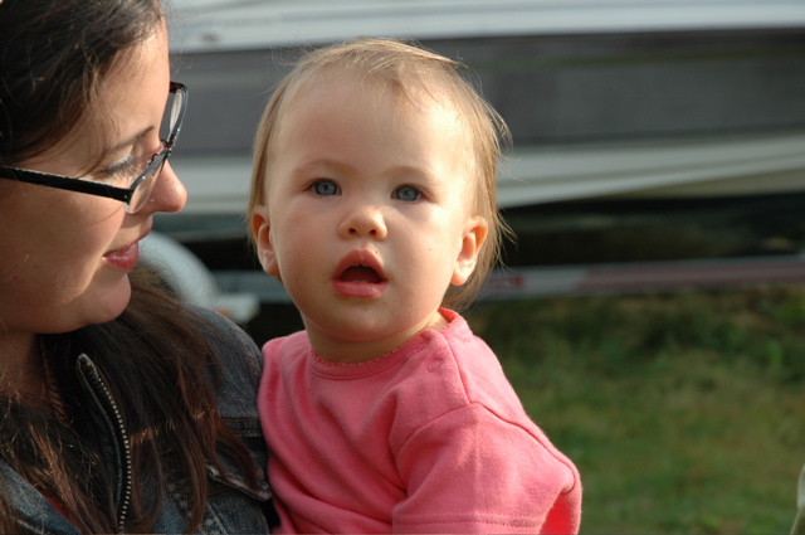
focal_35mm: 93
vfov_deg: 14.7
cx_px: 402
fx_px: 2077
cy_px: 268
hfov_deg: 21.9
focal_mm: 62
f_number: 7.1
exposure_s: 1/200
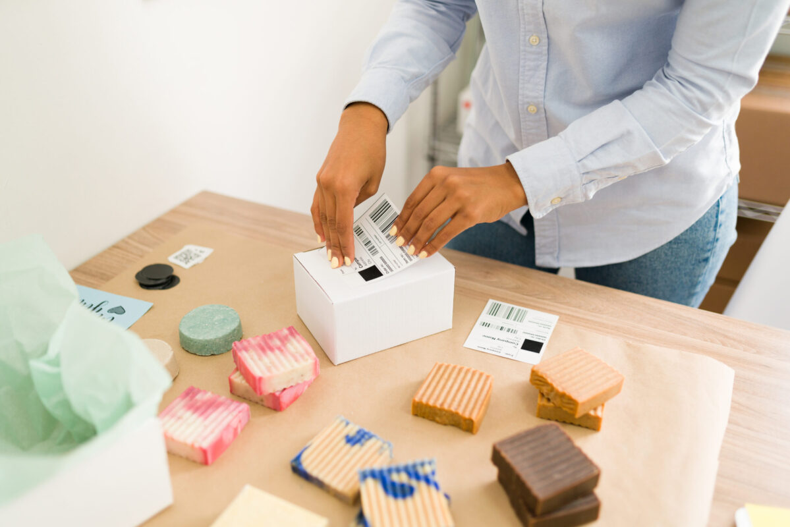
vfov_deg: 37.9
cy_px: 264
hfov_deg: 54.4
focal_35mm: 35
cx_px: 395
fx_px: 768
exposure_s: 1/160
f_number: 1.8
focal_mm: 35
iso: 400
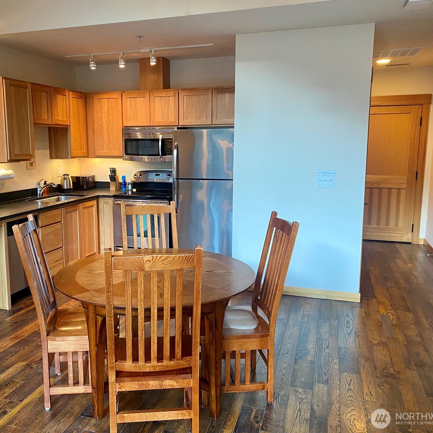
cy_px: 214
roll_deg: -0.3
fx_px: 439
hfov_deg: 52.2
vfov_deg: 52.5
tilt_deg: -9.2
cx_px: 173
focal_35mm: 31
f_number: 1.8
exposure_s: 1/60
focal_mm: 4.25
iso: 160
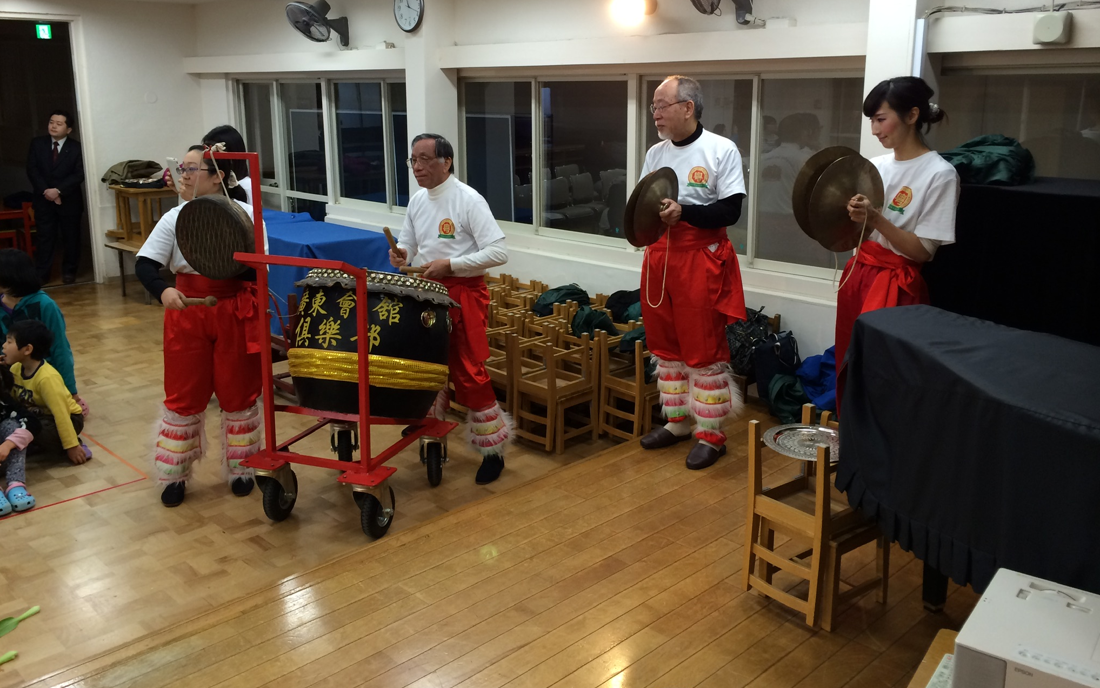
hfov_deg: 59.7
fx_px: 959
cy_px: 284
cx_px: 548
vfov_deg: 39.3
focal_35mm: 32
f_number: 2.2
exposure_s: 1/30
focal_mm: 4.12
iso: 40
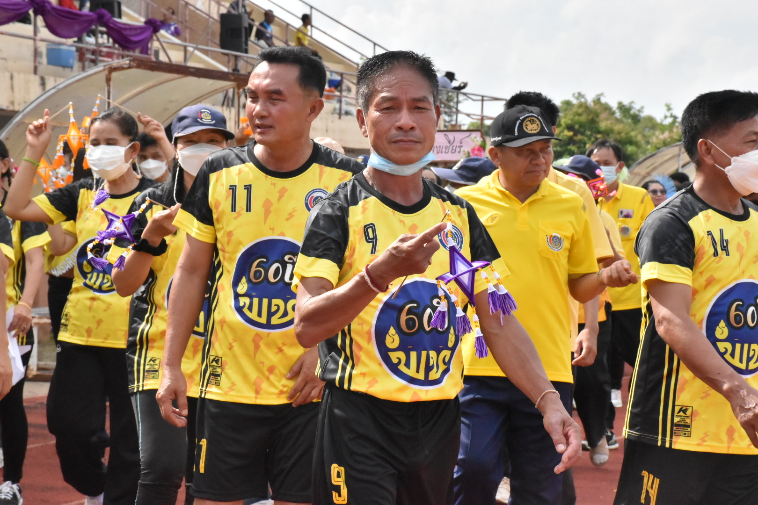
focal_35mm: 112
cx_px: 379
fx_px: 2369
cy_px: 252
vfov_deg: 12.2
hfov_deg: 18.2
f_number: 13
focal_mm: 75
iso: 3200
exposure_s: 1/2500
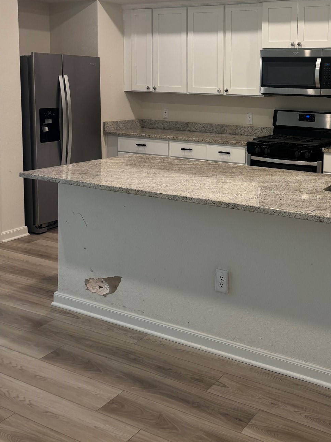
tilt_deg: -6.0
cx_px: 259
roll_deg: -1.9
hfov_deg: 34.2
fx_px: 523
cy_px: 140
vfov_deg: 44.9
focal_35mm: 41
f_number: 1.6
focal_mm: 5.96
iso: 64
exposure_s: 1/60
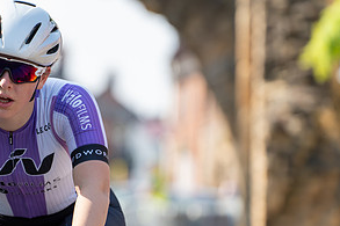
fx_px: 3370
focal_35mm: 357
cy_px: 113
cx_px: 16
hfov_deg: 5.8
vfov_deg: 3.8
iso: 200
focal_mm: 180
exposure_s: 1/640
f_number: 3.5
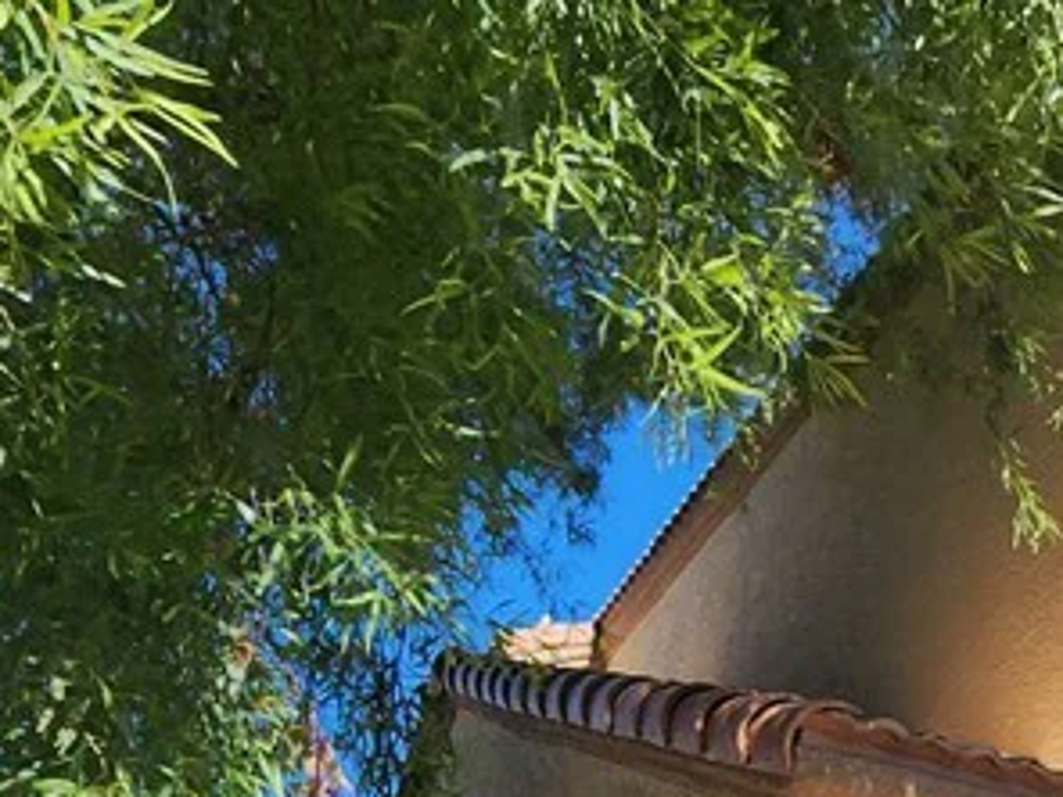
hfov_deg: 36.8
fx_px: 1382
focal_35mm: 45
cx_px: 1110
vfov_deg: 27.5
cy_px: 1005
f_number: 2.2
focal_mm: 2.2
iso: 50
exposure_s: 1/2314
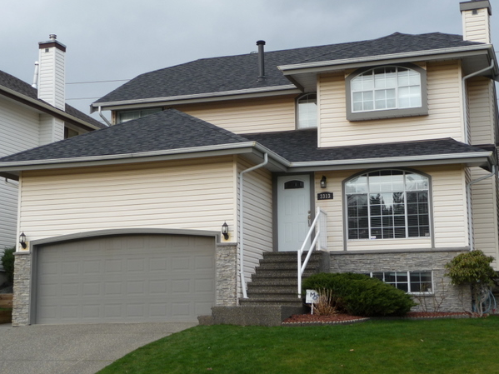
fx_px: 894
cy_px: 178
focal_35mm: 62
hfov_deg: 31.2
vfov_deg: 23.6
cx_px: 245
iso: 100
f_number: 4.4
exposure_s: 1/160
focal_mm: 9.8
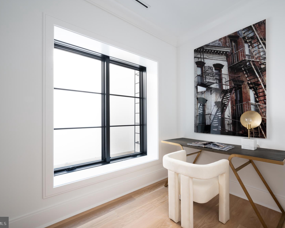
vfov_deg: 80.4
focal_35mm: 16
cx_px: 145
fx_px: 135
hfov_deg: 93.1
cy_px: 113
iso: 400
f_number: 13
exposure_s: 1/50
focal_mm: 14
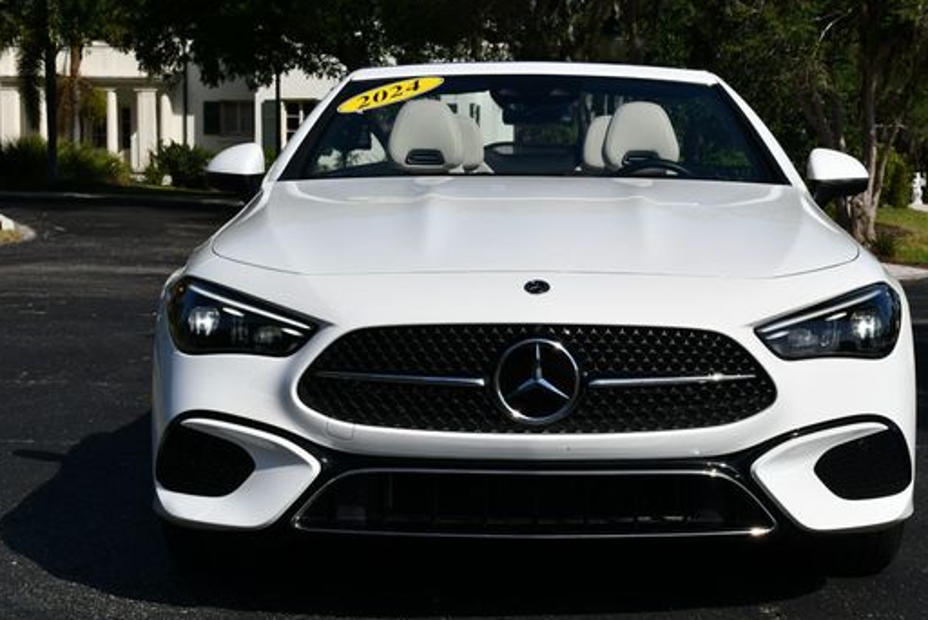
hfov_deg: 25.3
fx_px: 2063
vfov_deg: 17.1
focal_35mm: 80
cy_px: 346
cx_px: 571
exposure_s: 1/400
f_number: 10
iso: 100
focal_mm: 32
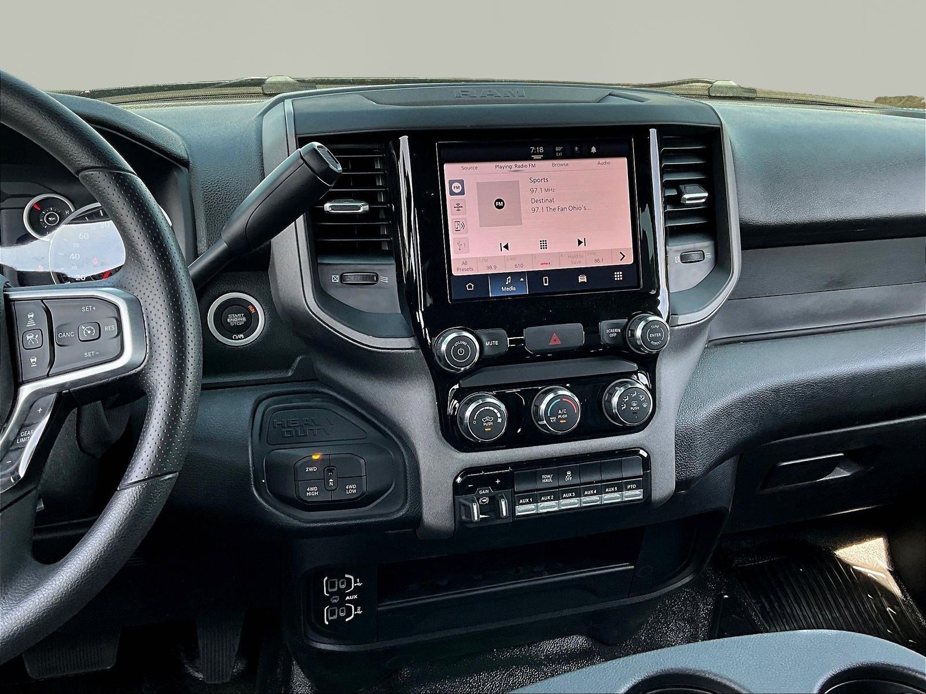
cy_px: 347
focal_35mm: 29
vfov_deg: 48.2
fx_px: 776
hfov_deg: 61.7
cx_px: 463
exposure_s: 1/122
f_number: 1.8
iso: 25
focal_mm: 3
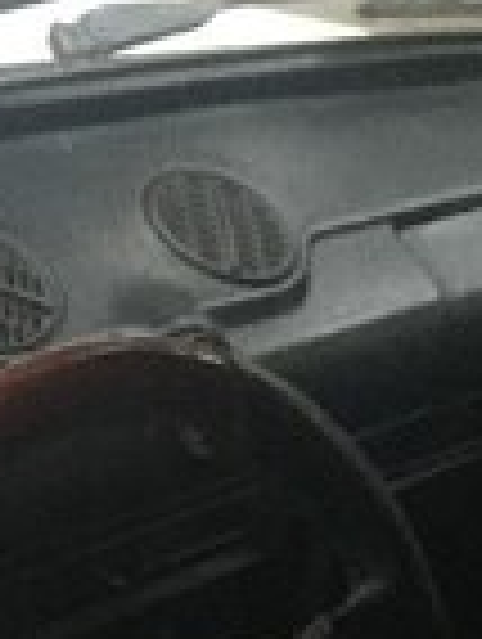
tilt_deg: -41.7
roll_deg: -5.8
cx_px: 45
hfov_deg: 14.5
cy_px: 1089
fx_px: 1870
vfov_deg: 16.7
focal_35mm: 101
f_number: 2.2
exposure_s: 1/17
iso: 640
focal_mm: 4.15
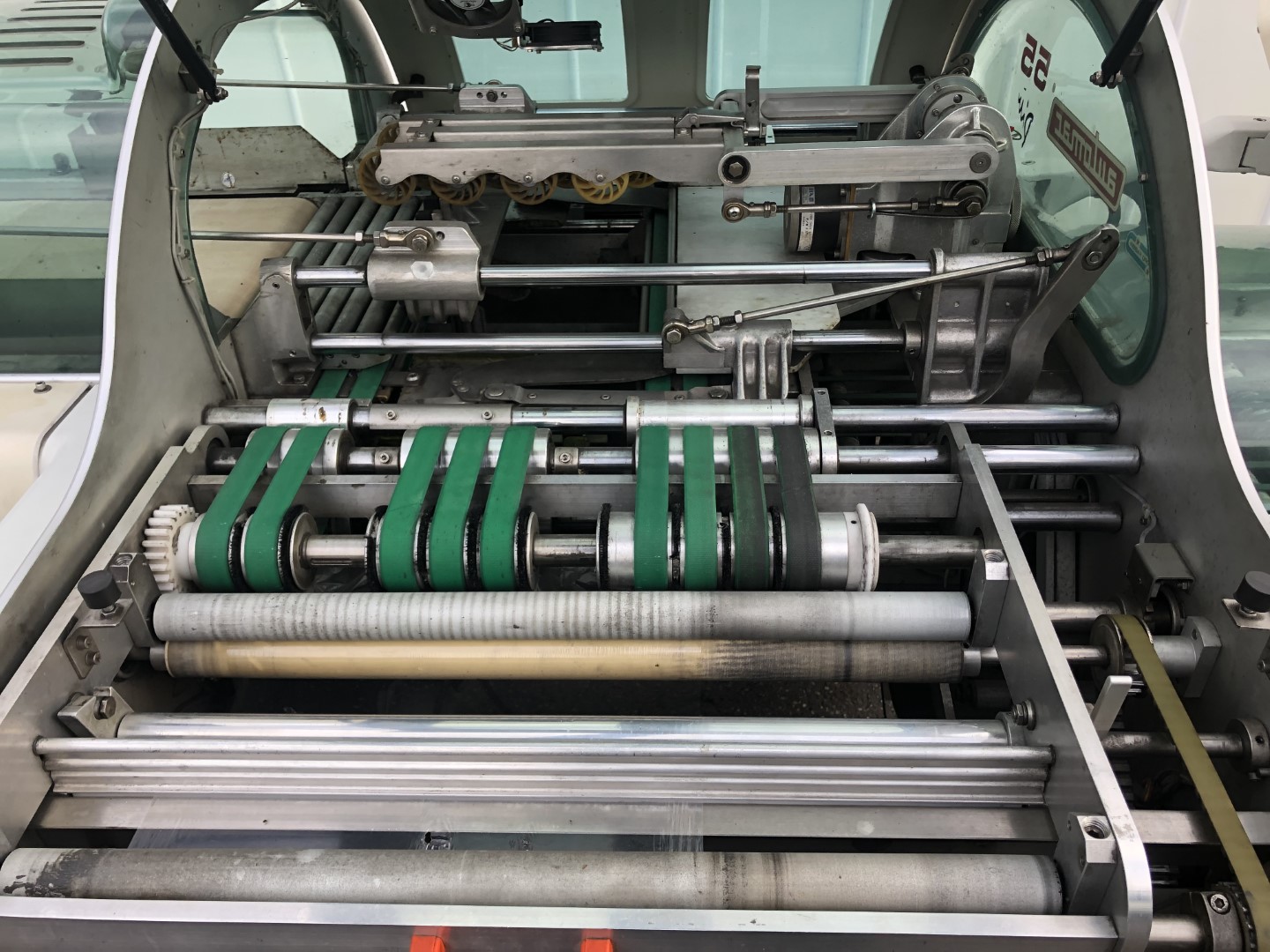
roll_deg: +3.0
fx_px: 1027
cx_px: 635
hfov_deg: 63.4
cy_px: 476
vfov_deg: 49.7
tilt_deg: -34.9
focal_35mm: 28
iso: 20
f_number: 1.8
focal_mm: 4
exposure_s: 1/216
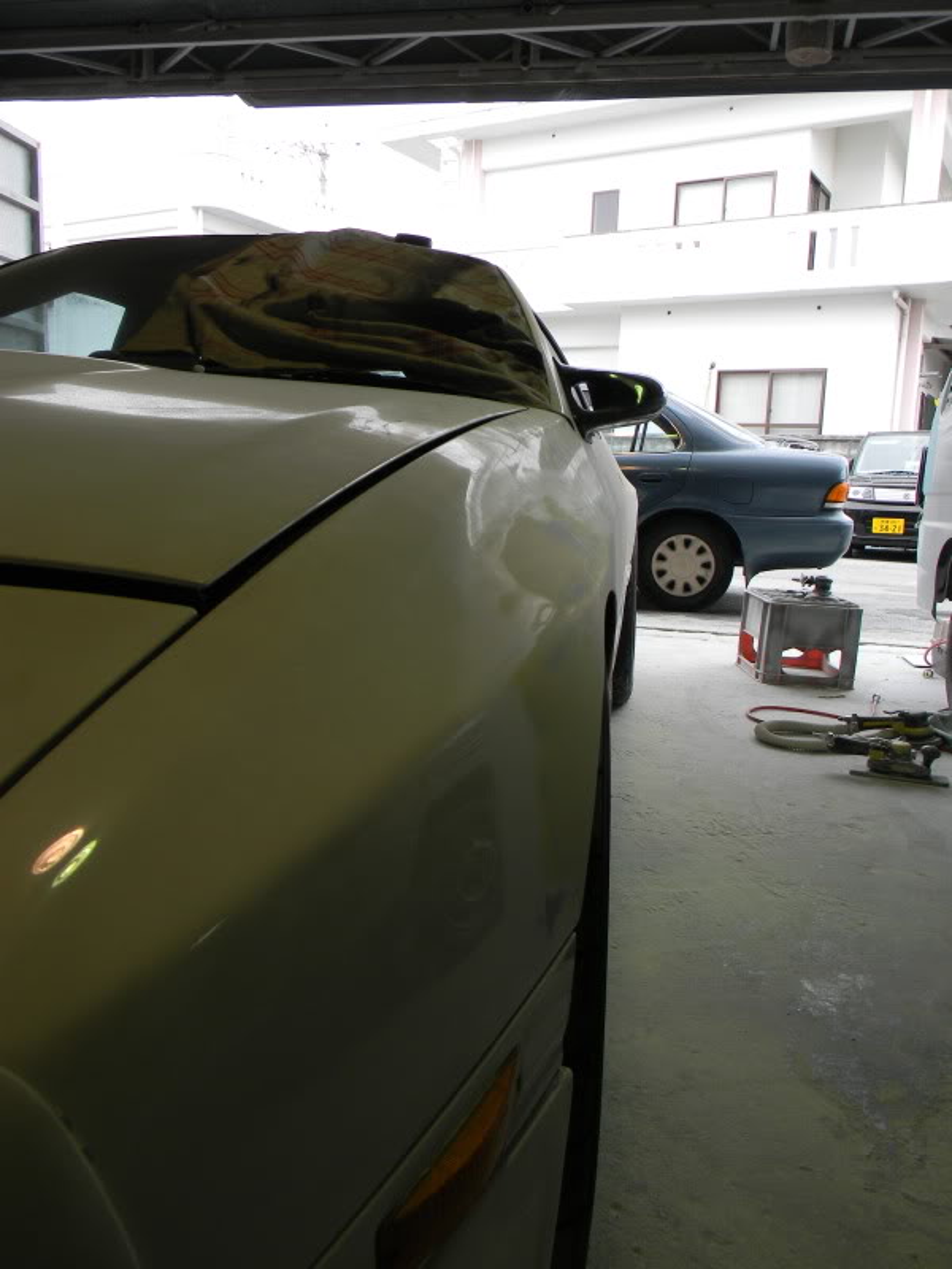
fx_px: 1027
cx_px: 476
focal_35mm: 28
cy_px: 634
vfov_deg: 63.4
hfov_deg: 49.7
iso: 80
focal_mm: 5
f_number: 3.5
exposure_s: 1/72.7
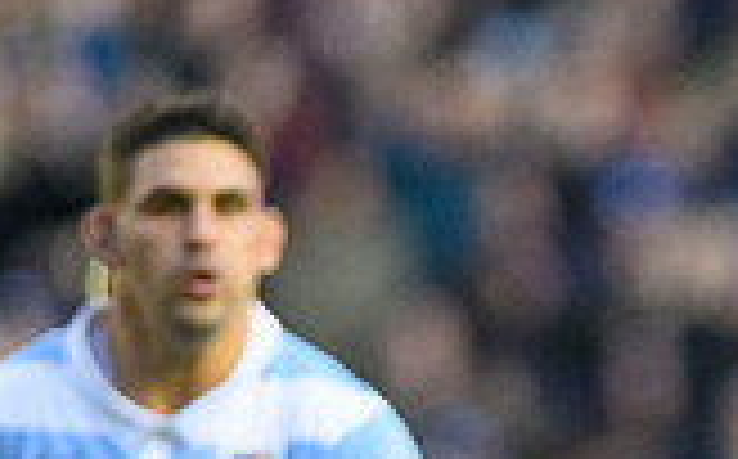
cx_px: 946
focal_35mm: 1846
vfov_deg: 0.7
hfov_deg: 1.1
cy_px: 934
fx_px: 37078
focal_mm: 400
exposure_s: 1/1000
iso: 4000
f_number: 3.5
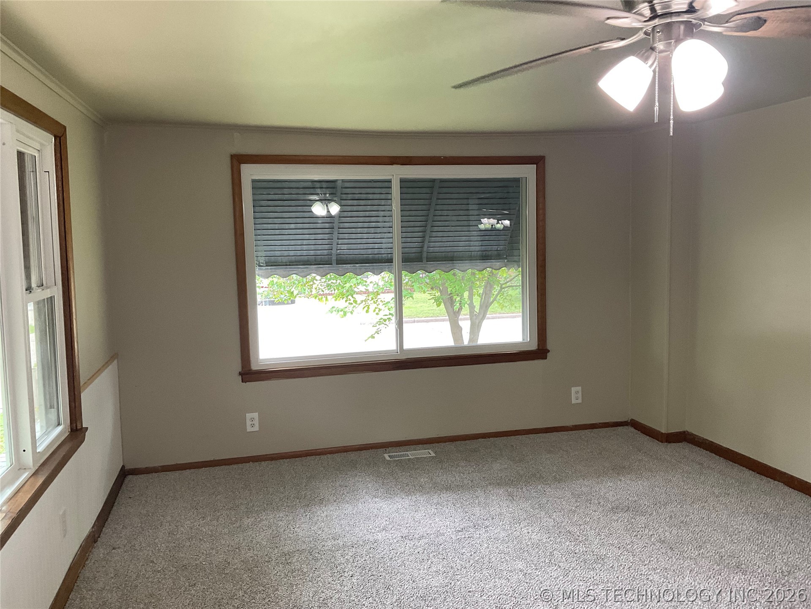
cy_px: 304
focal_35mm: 29
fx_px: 679
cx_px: 406
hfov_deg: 61.7
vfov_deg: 48.2
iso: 80
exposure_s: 1/60
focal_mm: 3
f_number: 1.8
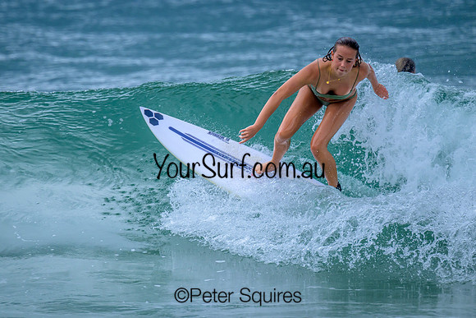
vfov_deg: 1.9
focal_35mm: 715
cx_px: 210
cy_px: 131
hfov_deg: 2.9
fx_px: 9450
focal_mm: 560
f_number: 8
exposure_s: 1/2000
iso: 1400
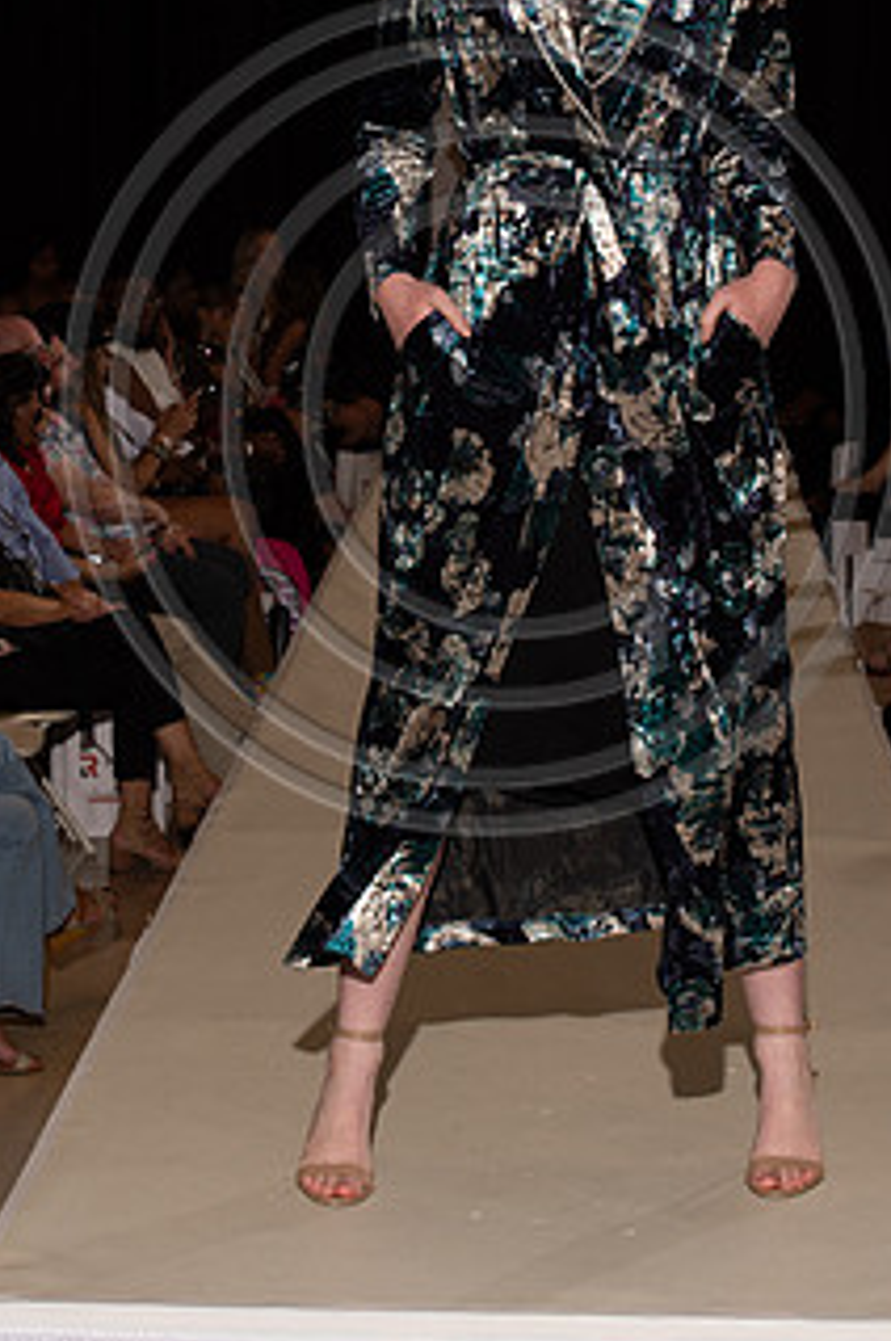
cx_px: 490
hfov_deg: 12.4
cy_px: 408
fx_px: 4092
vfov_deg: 18.5
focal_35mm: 110
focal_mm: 78
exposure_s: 1/250
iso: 800
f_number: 9
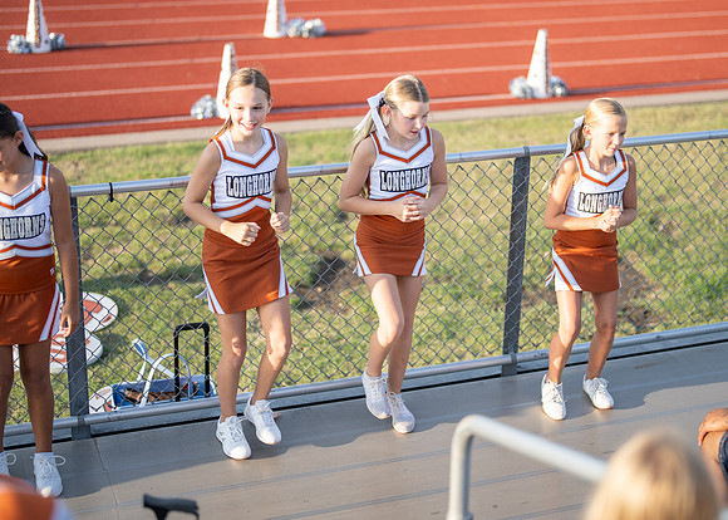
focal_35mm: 66
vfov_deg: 21.7
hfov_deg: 30.1
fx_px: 1354
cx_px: 399
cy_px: 228
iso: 100
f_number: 1.2
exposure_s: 1/3200
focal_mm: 50
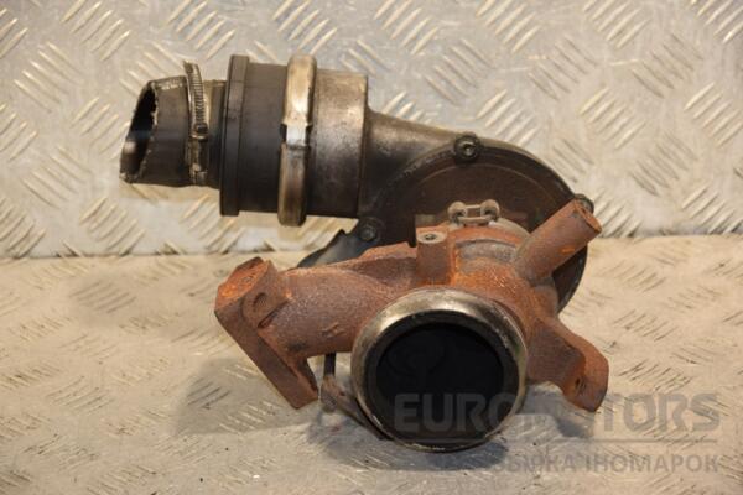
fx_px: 2476
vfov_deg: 11.4
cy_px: 248
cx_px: 372
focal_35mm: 120
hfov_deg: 17.1
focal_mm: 80
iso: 800
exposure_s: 1/160
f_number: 5.3
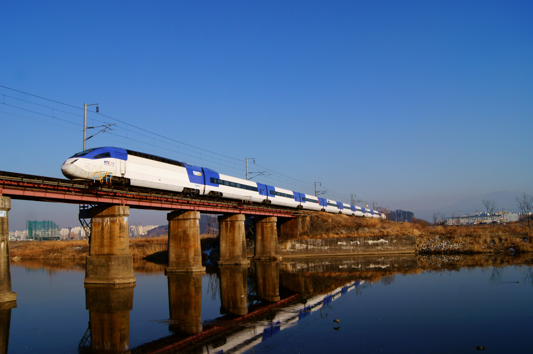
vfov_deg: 43.5
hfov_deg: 62.0
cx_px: 266
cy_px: 177
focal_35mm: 30
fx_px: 444
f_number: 8
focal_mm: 20
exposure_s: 1/1000
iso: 200
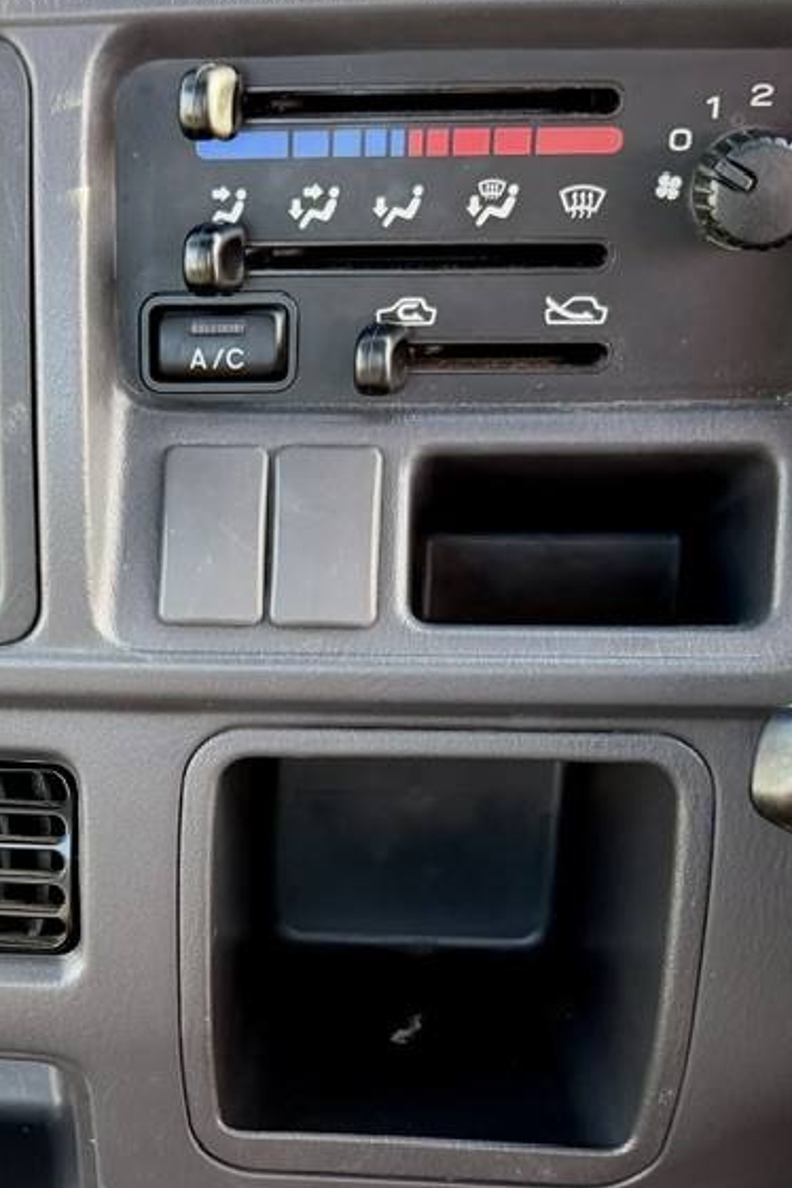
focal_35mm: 57
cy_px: 834
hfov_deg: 23.3
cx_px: 116
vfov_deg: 34.6
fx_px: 1881
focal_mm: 6.76
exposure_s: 1/124
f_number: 1.78
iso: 200
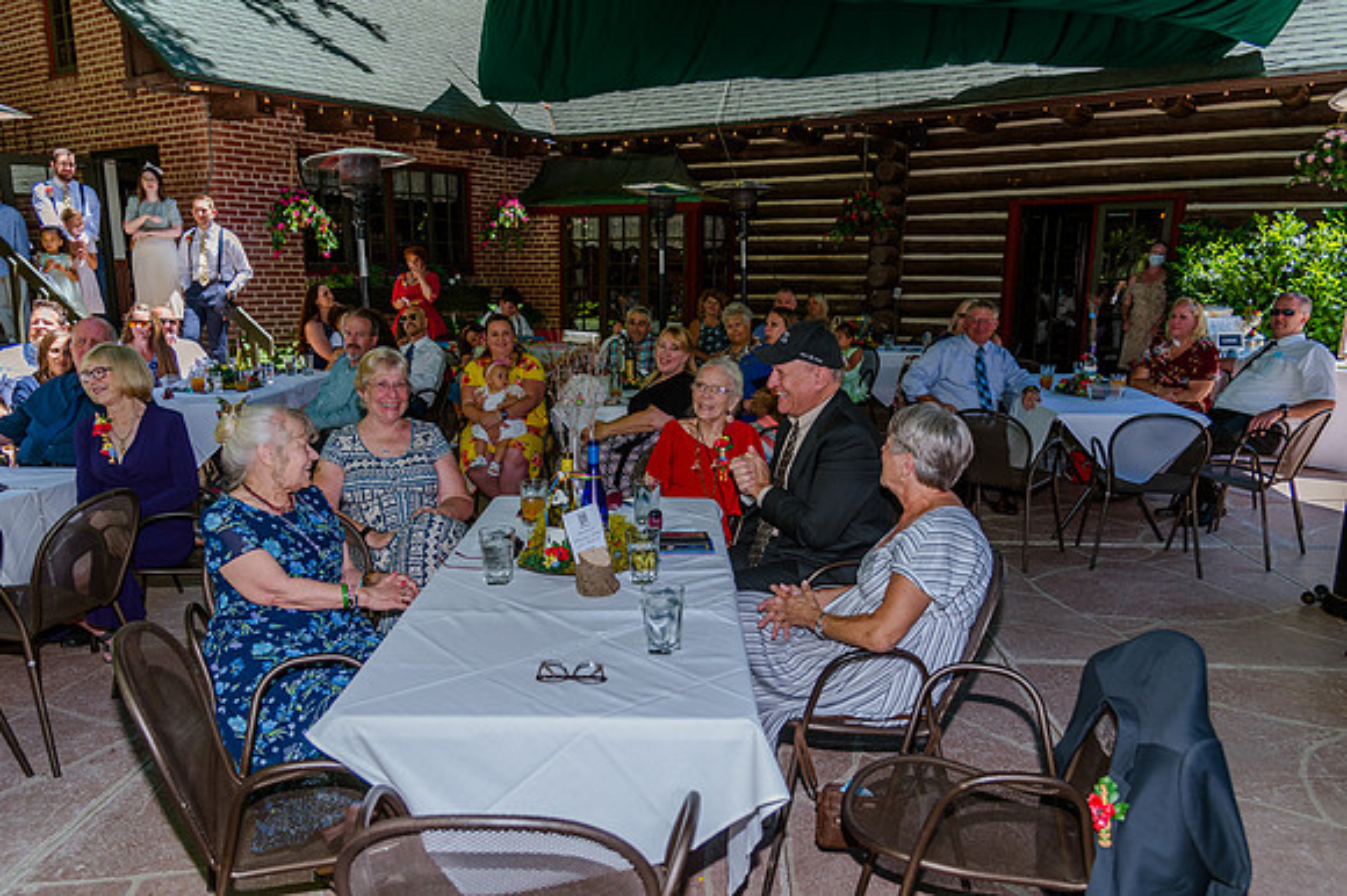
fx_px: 1047
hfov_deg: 65.5
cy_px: 499
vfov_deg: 46.3
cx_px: 666
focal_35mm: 28
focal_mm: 24
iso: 250
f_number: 4.5
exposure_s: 1/320
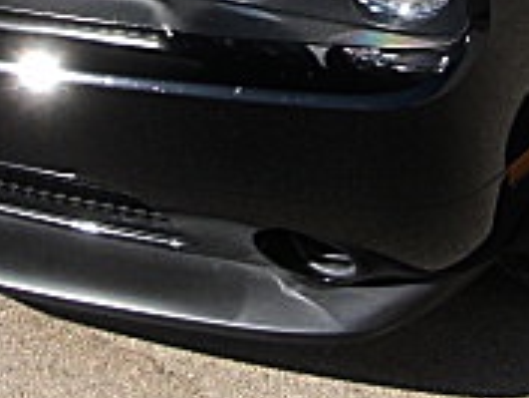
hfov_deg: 15.2
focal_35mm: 130
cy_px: -215
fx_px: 1988
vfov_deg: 11.0
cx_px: 257
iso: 50
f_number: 2.8
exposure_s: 1/320
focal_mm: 6.3
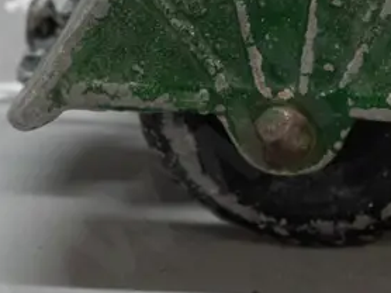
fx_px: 2912
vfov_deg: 5.7
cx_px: 560
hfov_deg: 7.6
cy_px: -99
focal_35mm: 258
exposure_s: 1/160
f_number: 5.6
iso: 3200
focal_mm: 35
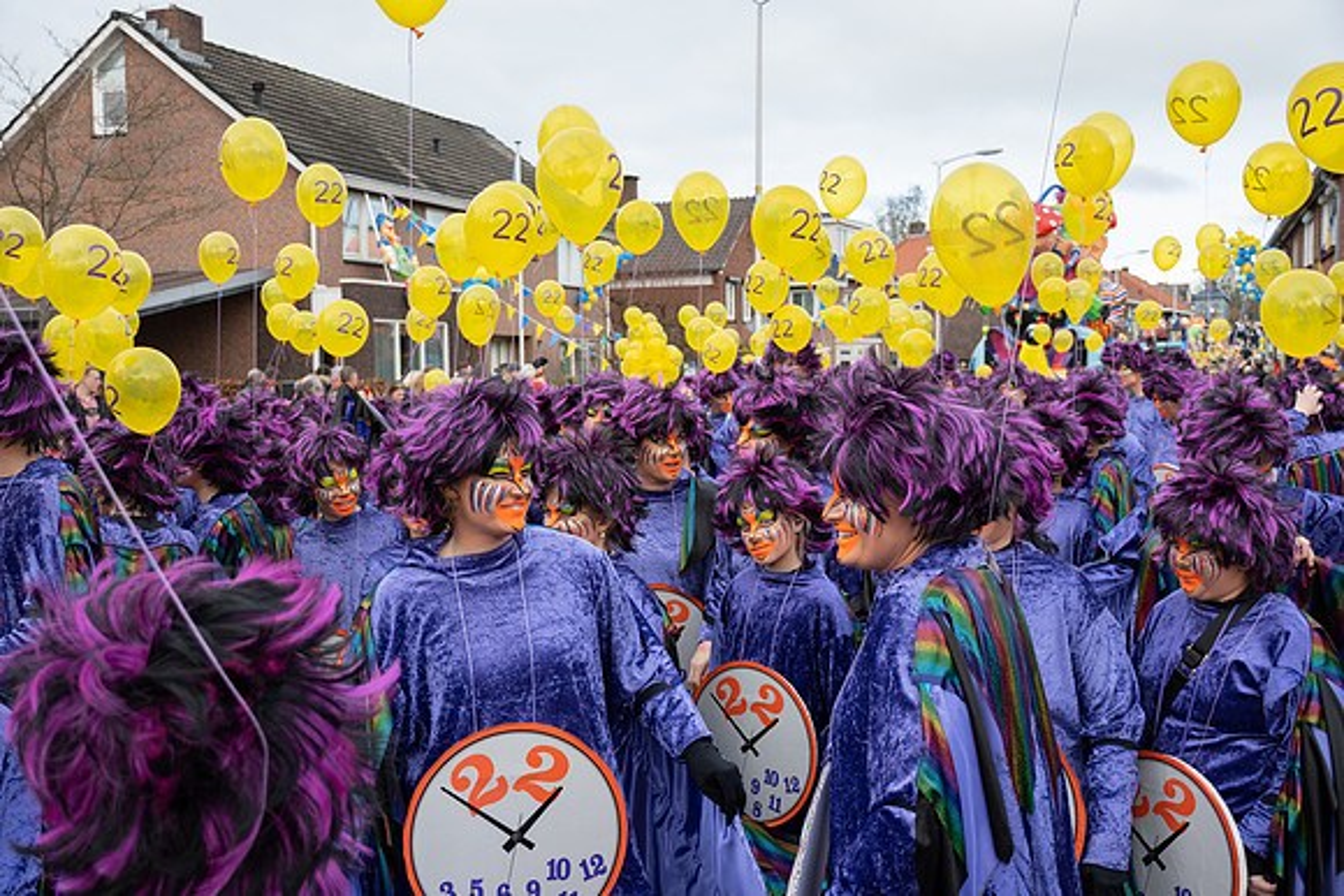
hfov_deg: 49.5
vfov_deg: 34.2
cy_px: 448
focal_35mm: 39
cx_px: 672
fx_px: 1456
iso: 400
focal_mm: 26
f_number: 4
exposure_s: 1/1600
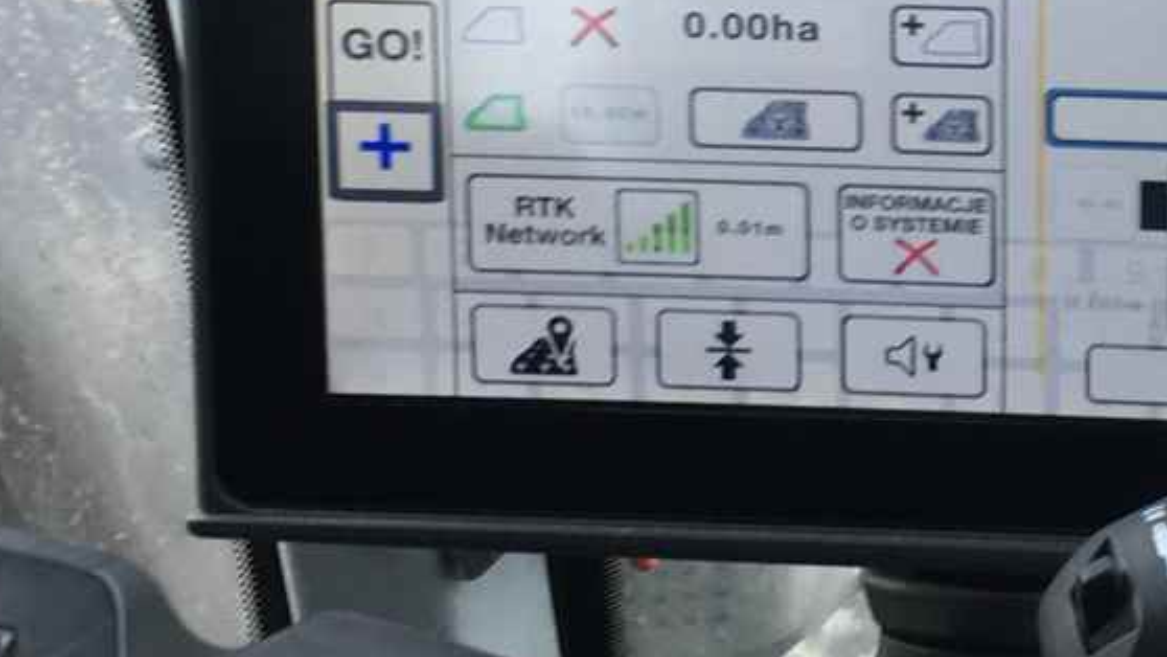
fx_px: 1795
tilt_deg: -30.2
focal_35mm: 58
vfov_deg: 20.7
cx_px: 840
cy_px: 275
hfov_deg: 35.4
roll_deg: +1.0
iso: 40
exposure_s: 1/100
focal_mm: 4.15
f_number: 2.2
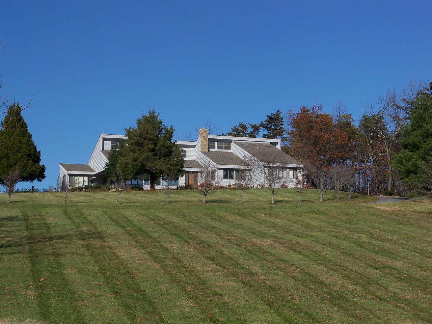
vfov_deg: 18.0
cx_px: 216
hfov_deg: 23.8
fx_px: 1023
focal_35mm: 82
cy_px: 162
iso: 64
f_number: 5
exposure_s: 1/640
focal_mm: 17.3
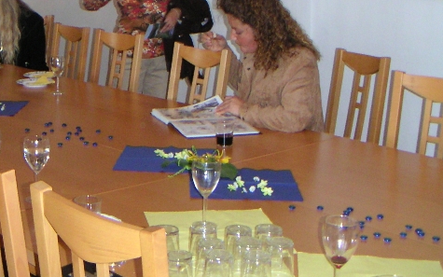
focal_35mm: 66
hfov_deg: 30.1
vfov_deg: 19.4
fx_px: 797
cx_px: 74
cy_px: 35
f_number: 2.8
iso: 200
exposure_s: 1/45
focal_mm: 4.8
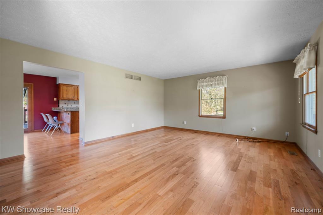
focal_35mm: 14
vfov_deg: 81.1
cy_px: 108
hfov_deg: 104.3
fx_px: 126
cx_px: 162
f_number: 11
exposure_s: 3
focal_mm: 14
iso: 100
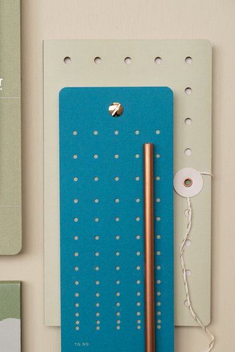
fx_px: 676
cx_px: 77
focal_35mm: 69
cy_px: 192
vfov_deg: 29.2
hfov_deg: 19.6
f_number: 5
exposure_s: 1/320
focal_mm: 50
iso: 1000
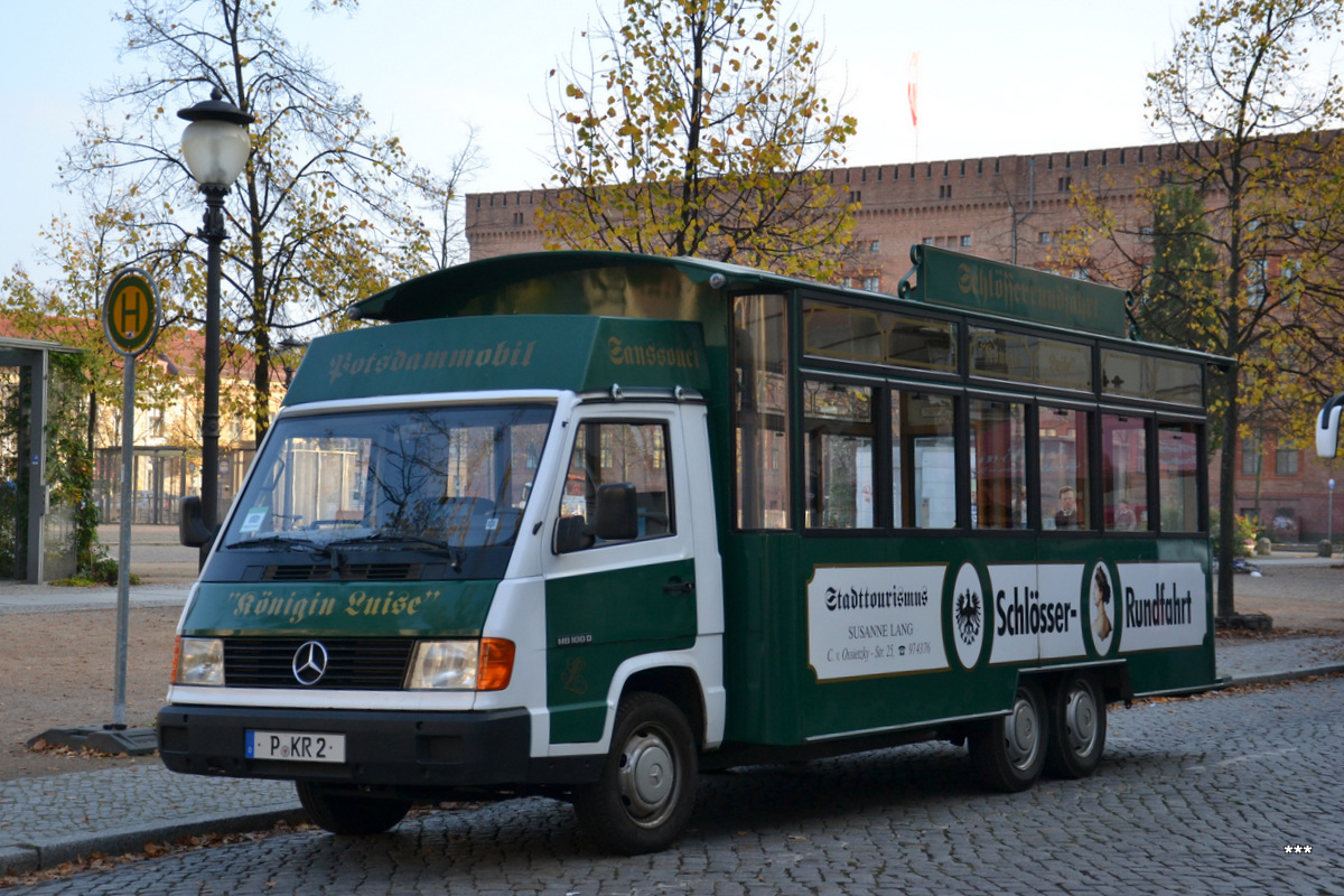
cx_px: 672
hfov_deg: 33.4
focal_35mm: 60
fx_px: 2240
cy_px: 448
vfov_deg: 22.6
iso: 400
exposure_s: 1/500
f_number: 4.5
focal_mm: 40
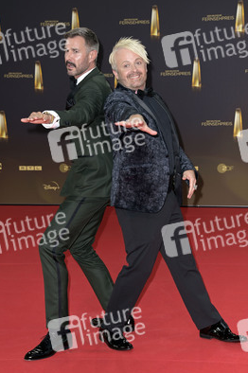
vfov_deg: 29.3
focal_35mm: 69
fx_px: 714
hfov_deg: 19.7
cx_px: 124
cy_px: 187
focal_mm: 68
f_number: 5.6
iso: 640
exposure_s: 1/250
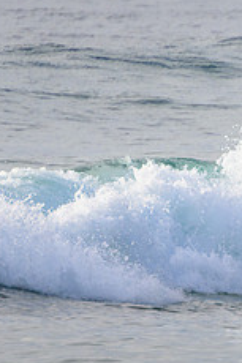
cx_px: 428
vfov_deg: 1.5
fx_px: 14016
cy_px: 223
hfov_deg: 1.0
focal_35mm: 1388
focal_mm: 400
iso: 360
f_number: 5.6
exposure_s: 1/2000
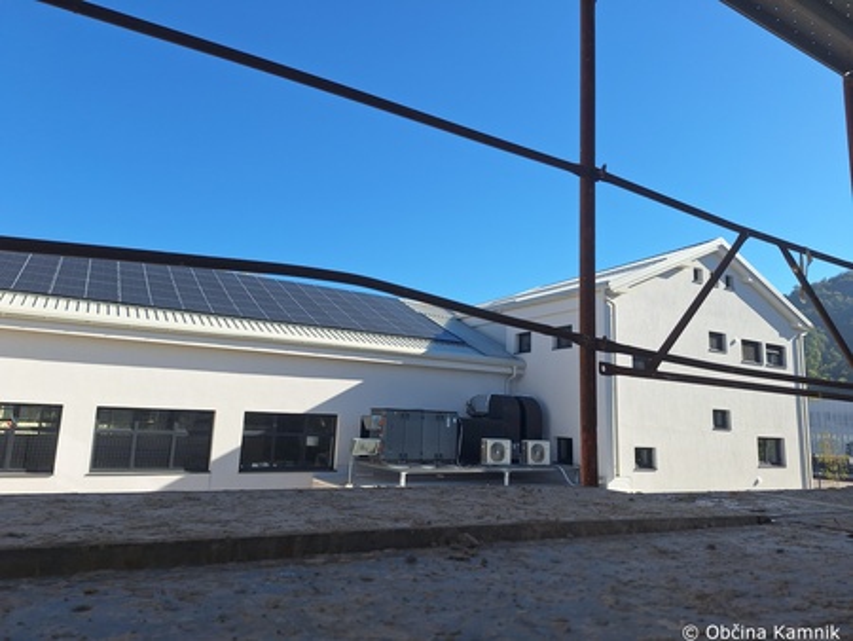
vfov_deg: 58.9
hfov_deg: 73.9
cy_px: 320
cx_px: 426
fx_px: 567
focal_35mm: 23
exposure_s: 1/1739
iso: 40
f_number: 1.8
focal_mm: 5.54
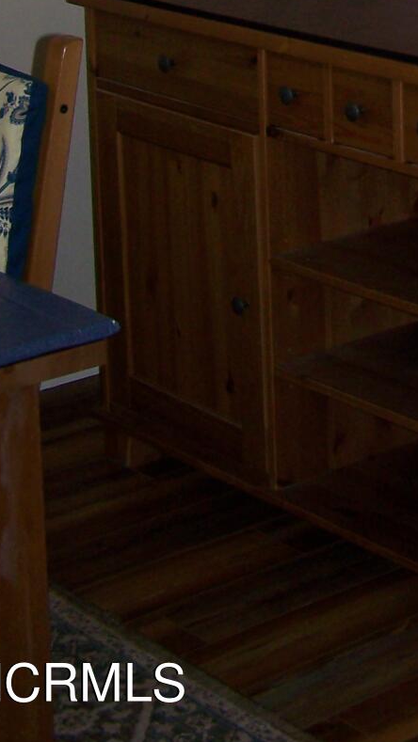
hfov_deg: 11.3
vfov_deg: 19.0
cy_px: -186
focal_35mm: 105
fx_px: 2068
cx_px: 496
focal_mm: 6.3
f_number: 2.8
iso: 80
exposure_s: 1/60
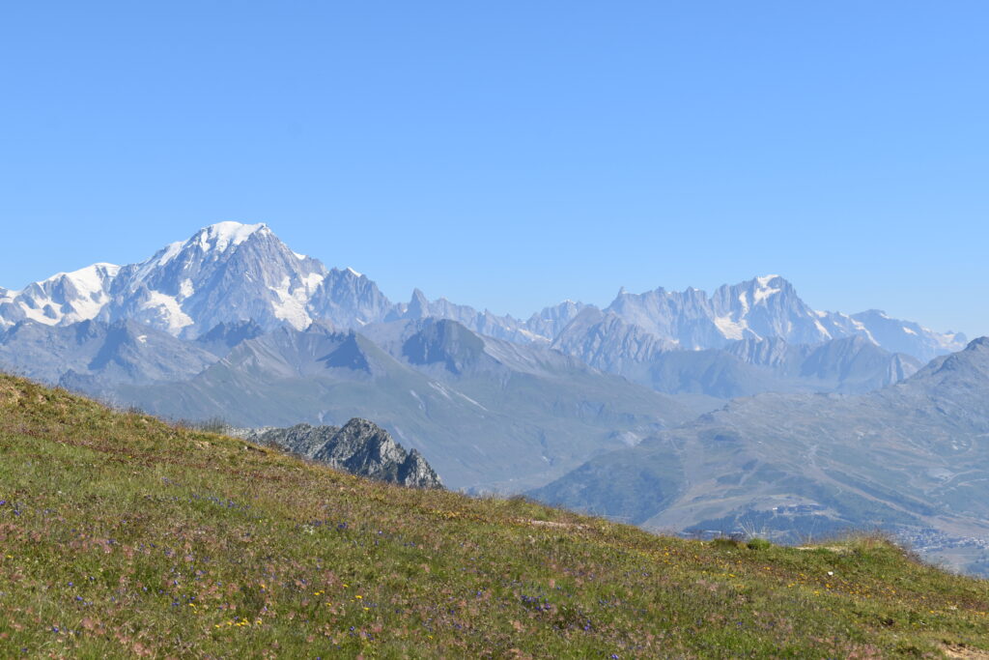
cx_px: 494
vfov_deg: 16.6
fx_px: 2267
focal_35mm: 82
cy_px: 330
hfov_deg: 24.6
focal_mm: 55
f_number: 9
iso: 100
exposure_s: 1/320
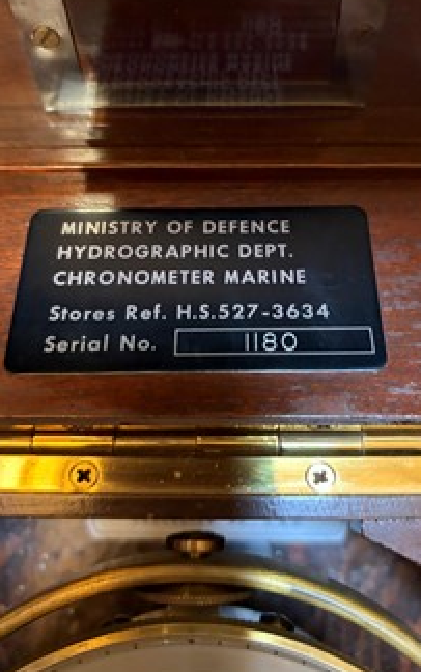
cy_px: 284
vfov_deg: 56.4
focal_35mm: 34
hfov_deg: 37.3
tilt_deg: -76.8
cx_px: 224
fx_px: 623
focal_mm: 5.96
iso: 500
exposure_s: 1/25
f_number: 1.6
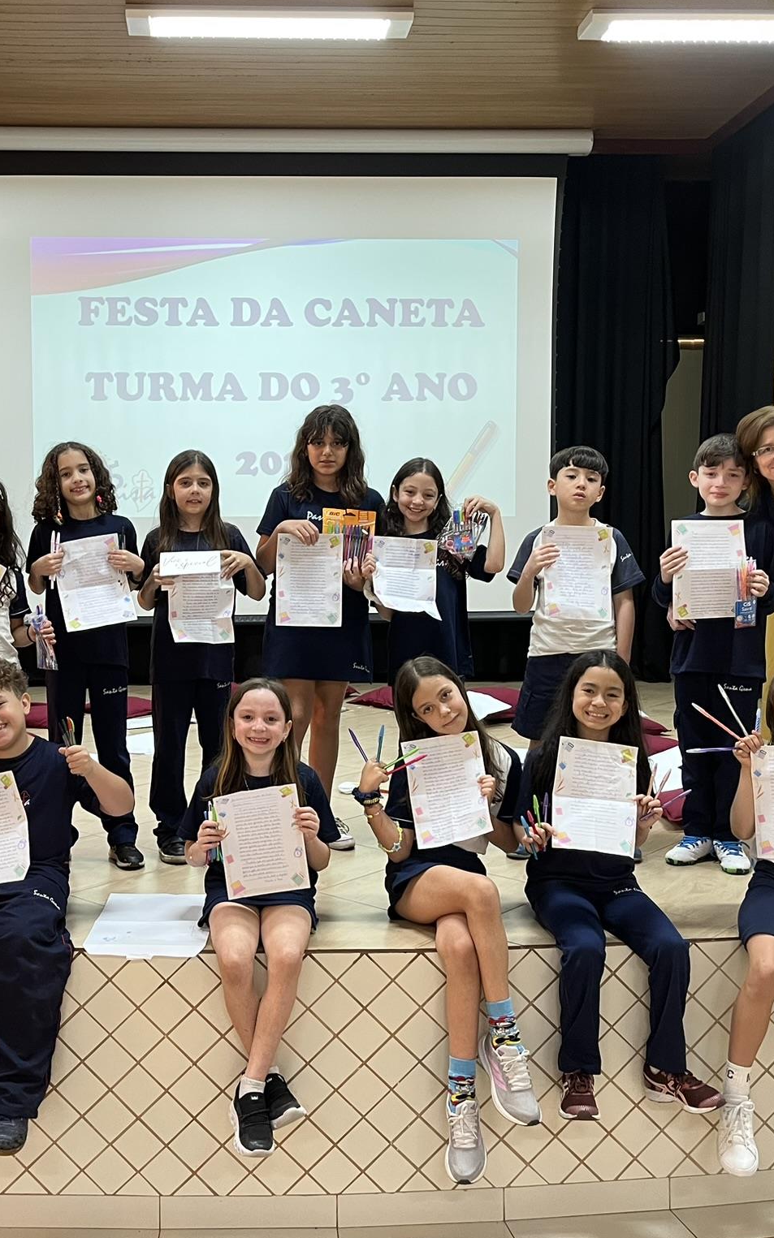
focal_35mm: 37
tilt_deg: -4.8
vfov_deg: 52.8
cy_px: 620
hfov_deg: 34.1
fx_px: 1249
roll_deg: +0.7
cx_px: 257
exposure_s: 1/60
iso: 200
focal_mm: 5.1
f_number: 1.6
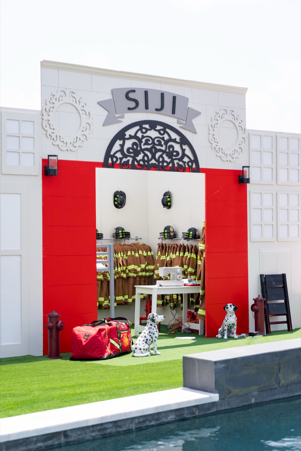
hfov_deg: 20.0
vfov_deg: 29.7
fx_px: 853
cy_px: 226
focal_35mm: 68
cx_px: 150
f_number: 2.8
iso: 160
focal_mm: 68
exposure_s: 1/2000
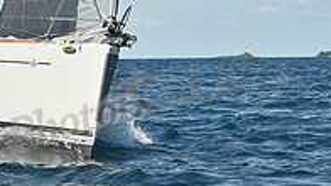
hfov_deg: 7.3
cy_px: 43
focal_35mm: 295
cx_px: -76
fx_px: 2588
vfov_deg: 4.1
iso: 320
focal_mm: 95
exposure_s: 1/1000
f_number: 11
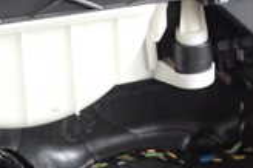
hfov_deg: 20.7
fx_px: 667
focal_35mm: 95
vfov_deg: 13.5
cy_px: -86
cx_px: 262
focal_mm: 4.5
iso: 500
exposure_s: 1/30
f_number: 2
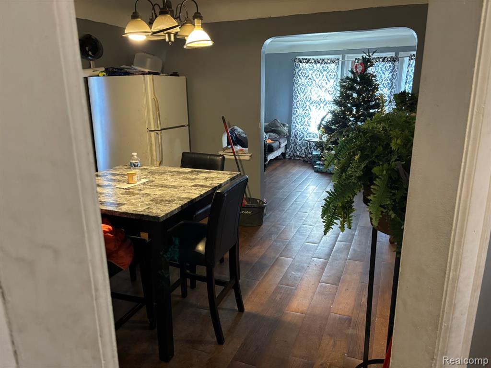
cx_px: 246
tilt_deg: -14.7
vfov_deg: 53.1
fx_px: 369
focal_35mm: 26
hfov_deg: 67.3
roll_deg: +0.6
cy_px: 184
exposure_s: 1/60
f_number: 1.6
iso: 500
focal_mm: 5.96
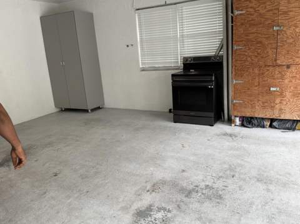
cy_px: 112
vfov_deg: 49.7
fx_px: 242
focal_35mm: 28
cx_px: 150
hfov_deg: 63.5
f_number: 1.8
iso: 64
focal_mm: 3
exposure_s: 1/120
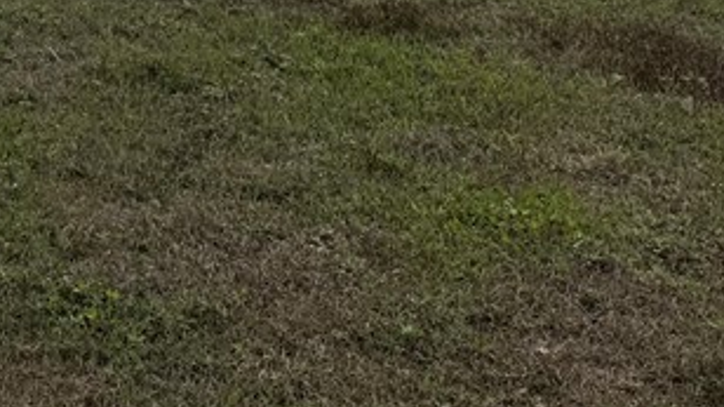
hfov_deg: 23.7
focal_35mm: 87
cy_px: -426
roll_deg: -0.5
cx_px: 47
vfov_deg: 12.2
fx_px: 1670
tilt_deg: -0.8
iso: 80
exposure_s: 1/14286
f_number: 1.78
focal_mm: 6.76
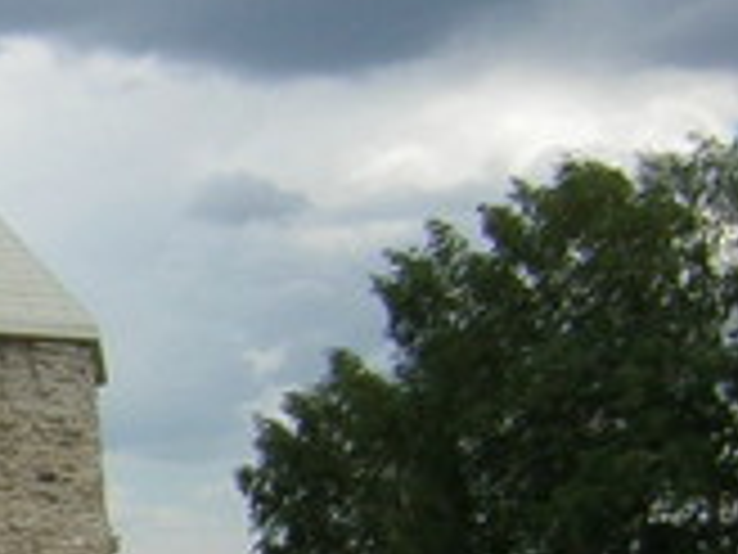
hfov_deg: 16.5
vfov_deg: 13.2
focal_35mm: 110
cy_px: 615
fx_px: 2345
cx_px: -324
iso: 50
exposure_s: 1/337
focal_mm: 4.7
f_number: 5.2
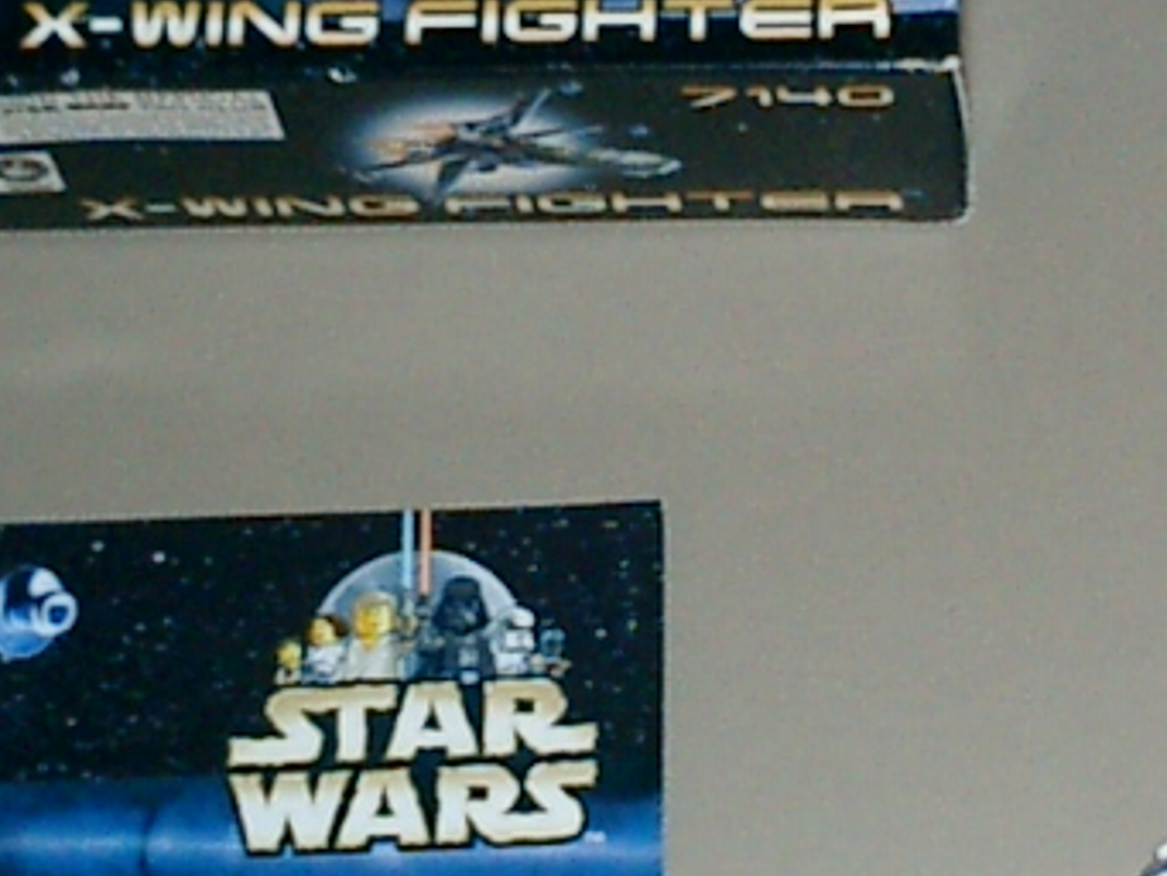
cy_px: 394
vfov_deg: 11.0
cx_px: 986
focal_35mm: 135
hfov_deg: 14.5
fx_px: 4553
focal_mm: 7.5
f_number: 3.2
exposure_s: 1/30
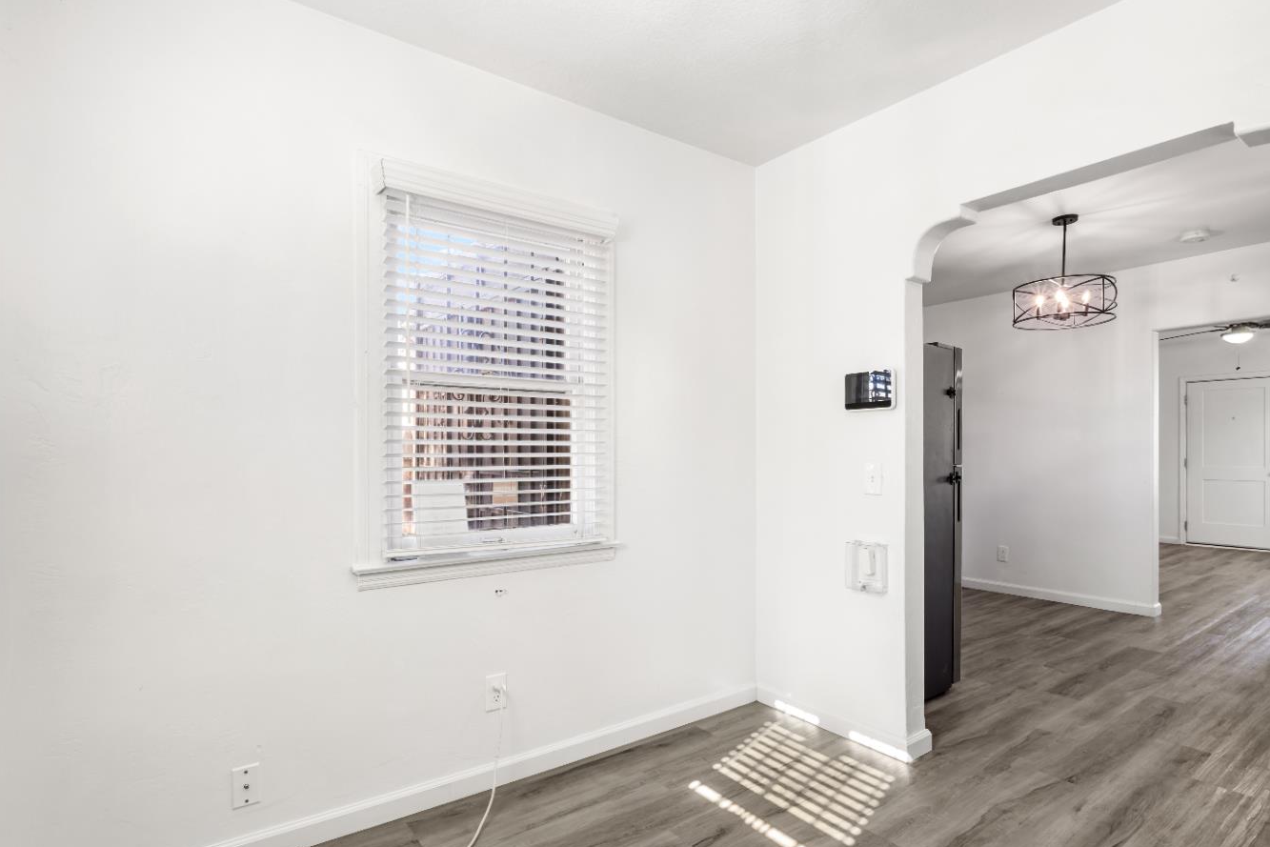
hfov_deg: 88.2
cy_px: 459
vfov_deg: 65.7
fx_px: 655
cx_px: 659
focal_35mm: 19
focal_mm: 11
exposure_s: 1/5
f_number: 8
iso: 100
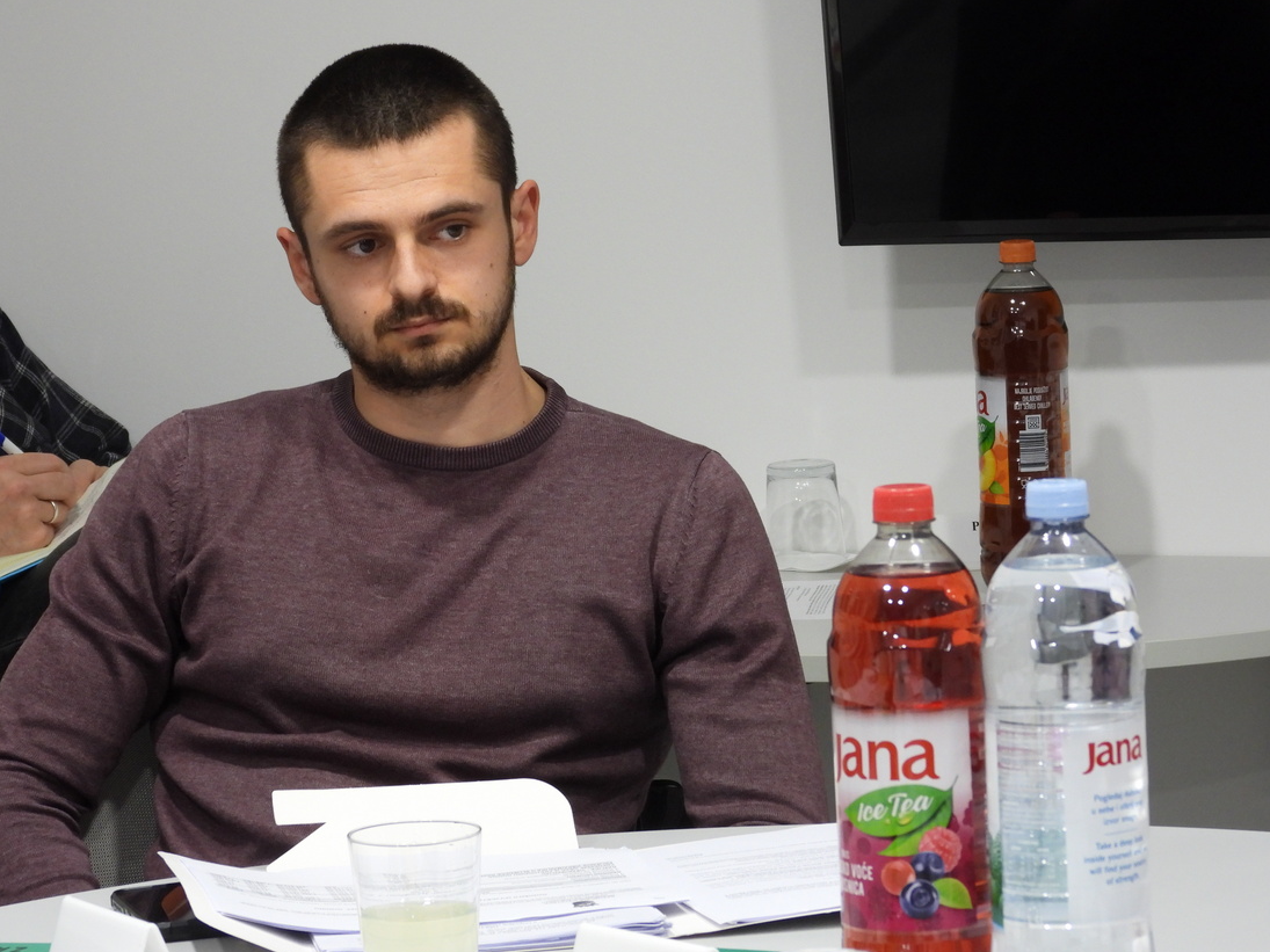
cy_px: 516
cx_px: 594
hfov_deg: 13.3
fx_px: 5429
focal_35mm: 148
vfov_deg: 10.0
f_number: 4
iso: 400
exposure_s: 1/30
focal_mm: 24.3
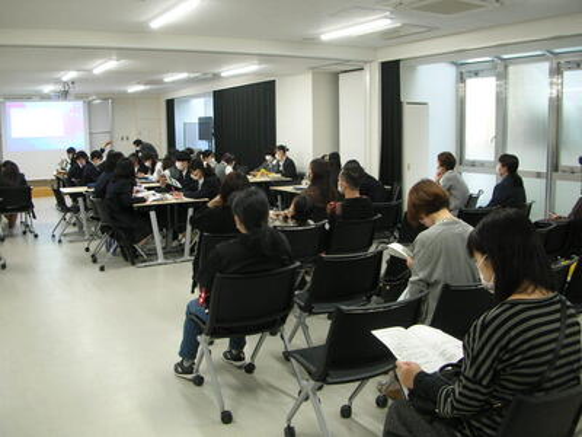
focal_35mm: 35
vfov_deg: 40.7
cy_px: 218
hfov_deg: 52.6
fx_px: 588
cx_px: 291
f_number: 2.8
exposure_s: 1/15
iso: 50
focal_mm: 5.8
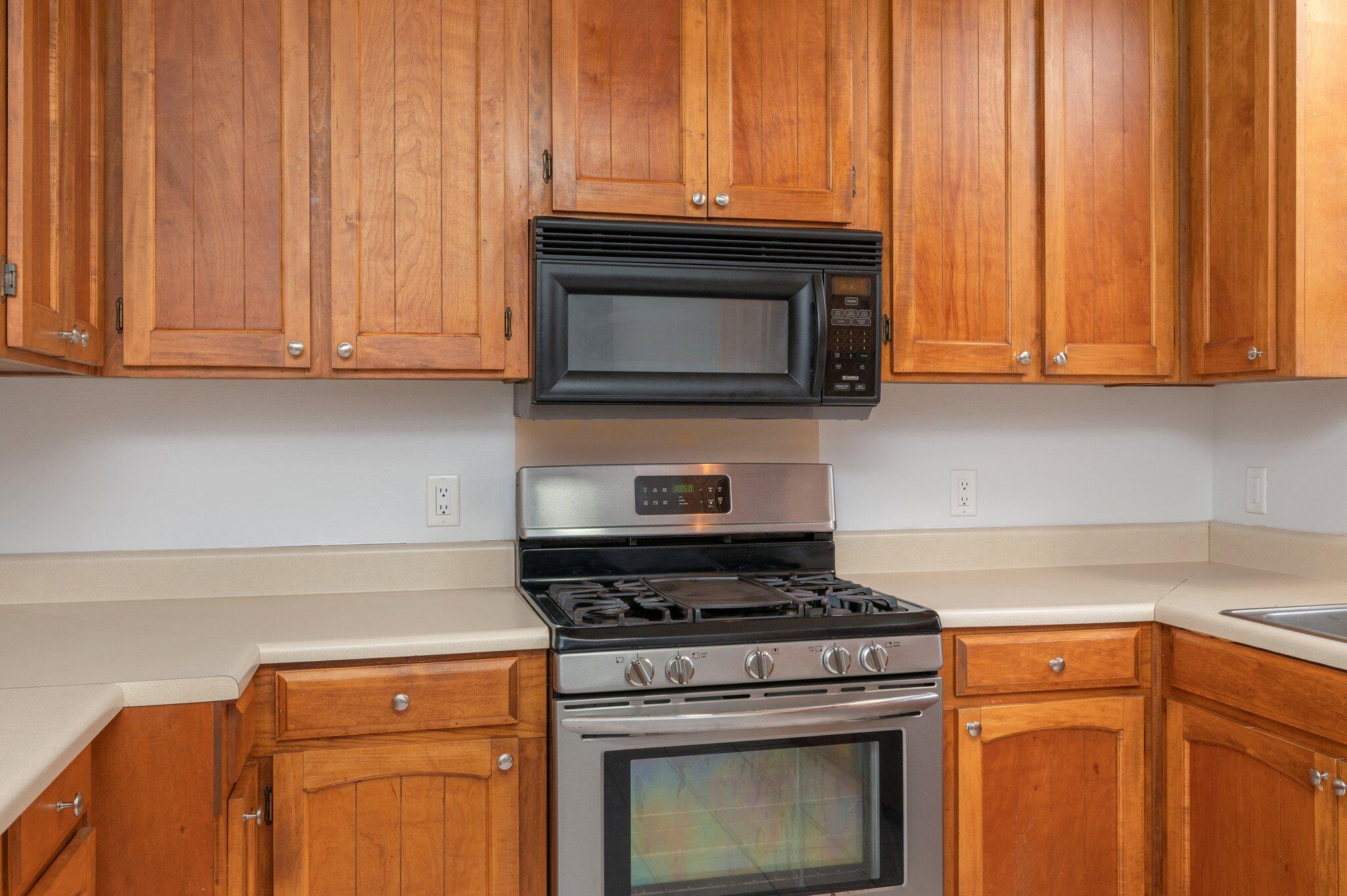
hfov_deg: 62.8
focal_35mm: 30
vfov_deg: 44.2
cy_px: 448
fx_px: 1103
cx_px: 674
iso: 250
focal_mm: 29.5
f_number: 9
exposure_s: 1/30
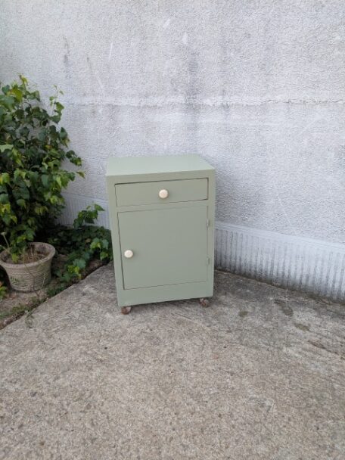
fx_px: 332
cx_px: 172
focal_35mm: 25
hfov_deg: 54.9
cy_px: 230
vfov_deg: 69.4
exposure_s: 1/364
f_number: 1.89
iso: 59
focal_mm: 5.43
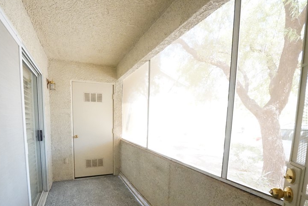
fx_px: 154
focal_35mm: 18
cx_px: 130
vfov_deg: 65.4
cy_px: 139
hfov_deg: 89.3
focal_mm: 12
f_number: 9
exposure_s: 1/125
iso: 12800
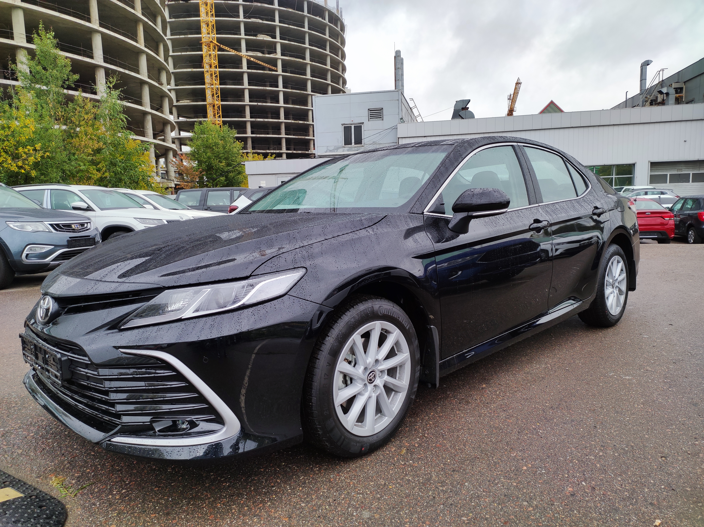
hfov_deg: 91.1
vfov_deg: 74.6
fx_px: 345
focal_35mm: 17
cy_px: 264
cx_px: 352
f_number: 1.79
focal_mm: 4.74
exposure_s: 1/120
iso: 50
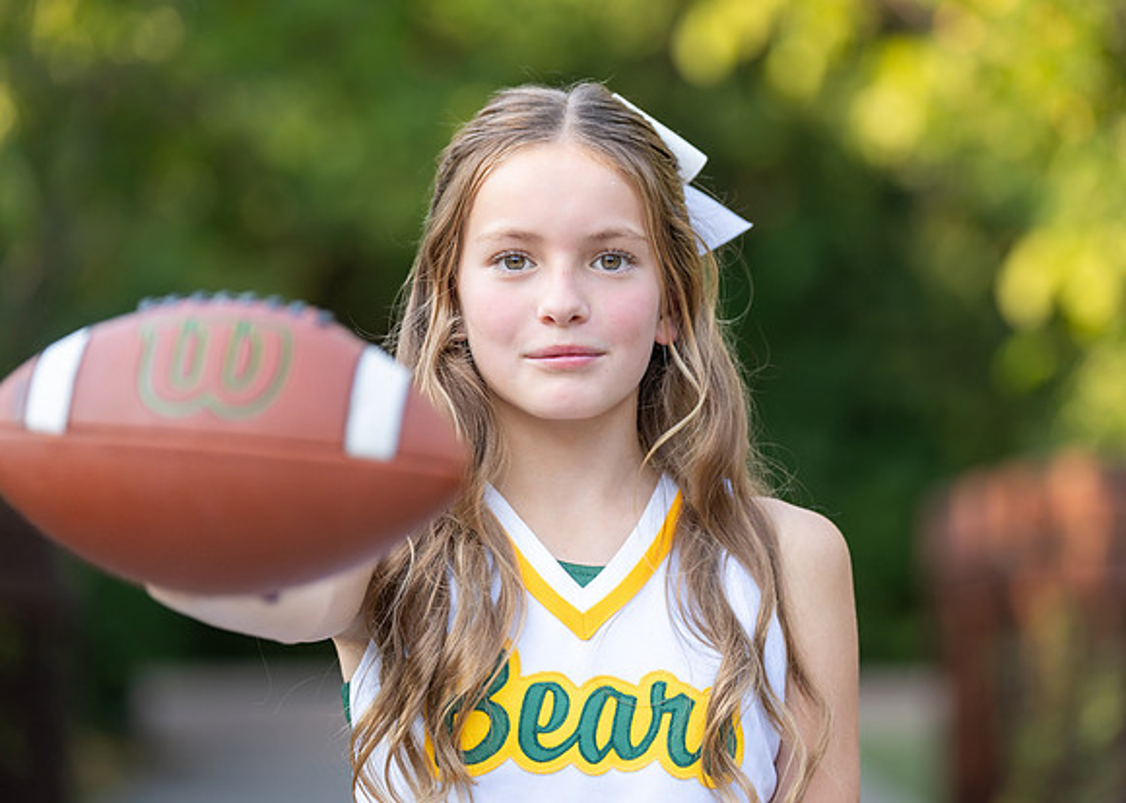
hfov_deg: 13.3
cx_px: 604
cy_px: 384
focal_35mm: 151
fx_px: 4833
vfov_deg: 9.5
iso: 320
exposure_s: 1/800
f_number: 2.8
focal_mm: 134
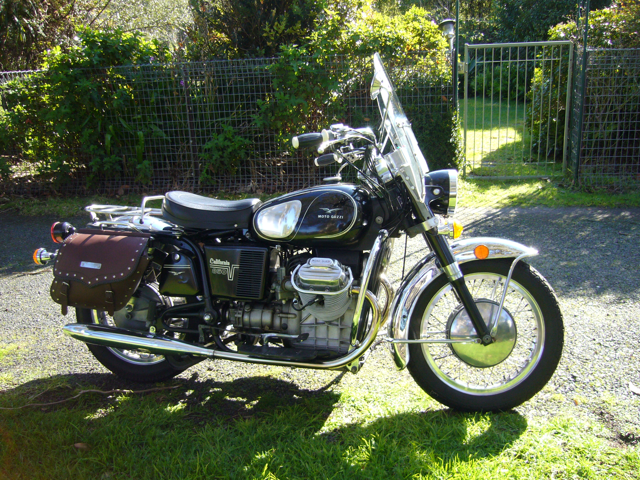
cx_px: 320
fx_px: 647
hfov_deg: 52.6
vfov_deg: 40.7
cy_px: 240
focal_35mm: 35
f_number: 2.8
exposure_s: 1/200
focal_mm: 5.8
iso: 100
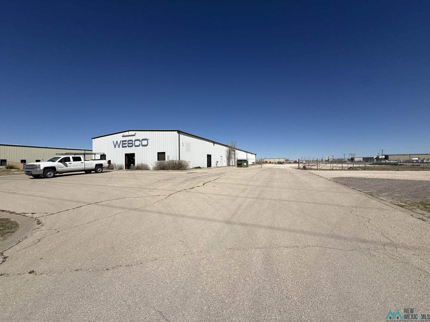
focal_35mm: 14
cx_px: 215
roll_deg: +0.5
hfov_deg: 102.1
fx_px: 174
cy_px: 161
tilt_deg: +1.0
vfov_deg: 85.7
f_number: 2.2
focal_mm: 2.22
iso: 40
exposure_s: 1/6173
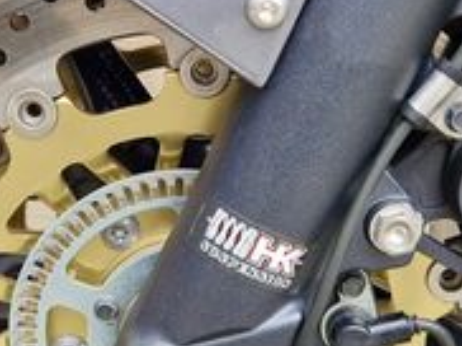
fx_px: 1080
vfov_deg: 18.2
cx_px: 201
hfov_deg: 24.1
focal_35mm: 81
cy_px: 191
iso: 64
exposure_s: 1/180
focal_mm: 5.4
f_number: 1.8
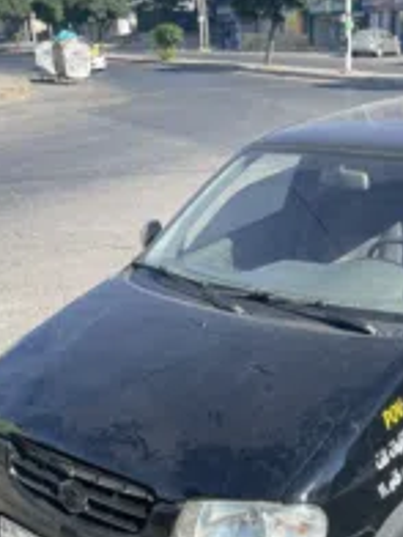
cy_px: 274
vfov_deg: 36.2
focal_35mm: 53
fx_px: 823
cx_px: 323
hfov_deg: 27.0
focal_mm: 4.2
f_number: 1.6
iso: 32
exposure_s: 1/979
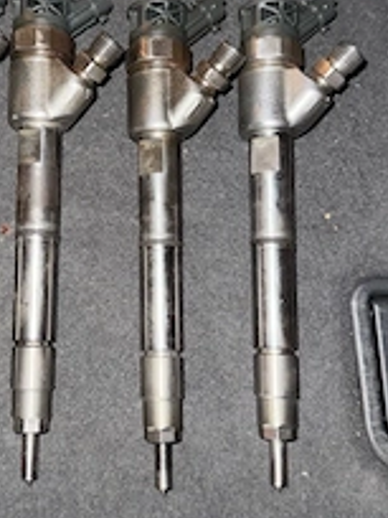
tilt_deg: -79.7
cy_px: 249
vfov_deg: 40.4
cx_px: 112
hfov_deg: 30.5
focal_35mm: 47
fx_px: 702
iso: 100
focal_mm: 6.76
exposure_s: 1/4
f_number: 1.78
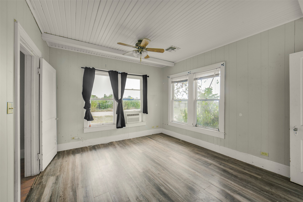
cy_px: 101
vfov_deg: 81.2
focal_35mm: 14
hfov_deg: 104.2
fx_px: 118
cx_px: 152
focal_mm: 14
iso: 500
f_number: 11
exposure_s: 1/50
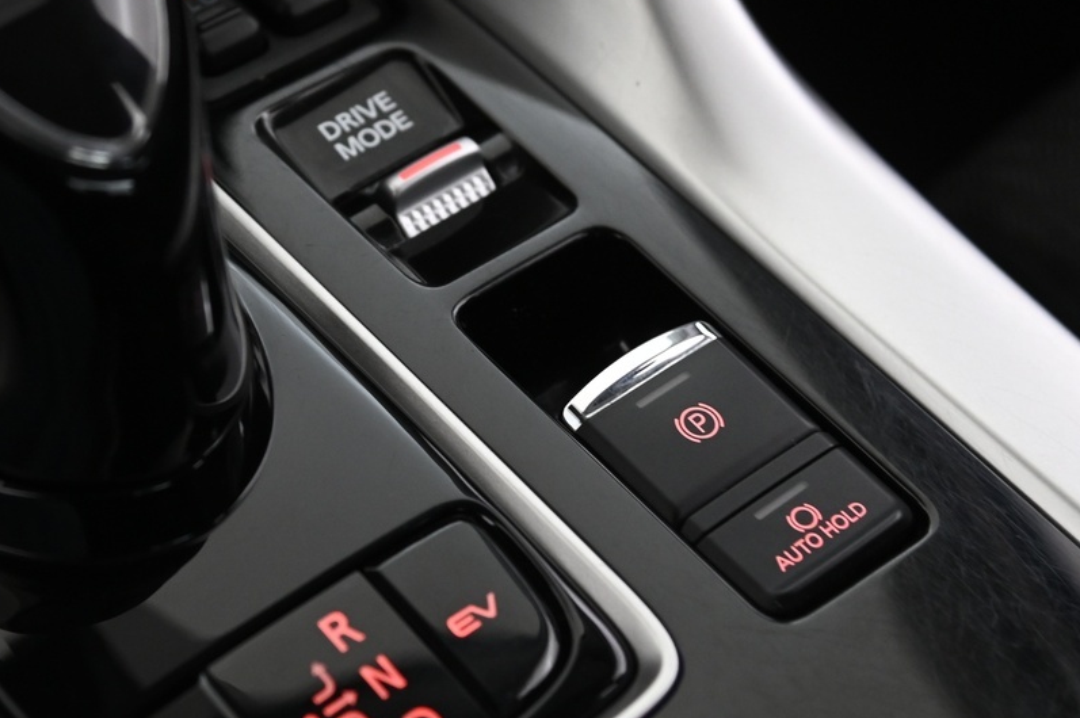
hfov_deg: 19.2
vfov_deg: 12.9
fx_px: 3177
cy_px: 364
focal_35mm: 106
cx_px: 294
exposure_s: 1/20
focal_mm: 52
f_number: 4
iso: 2000
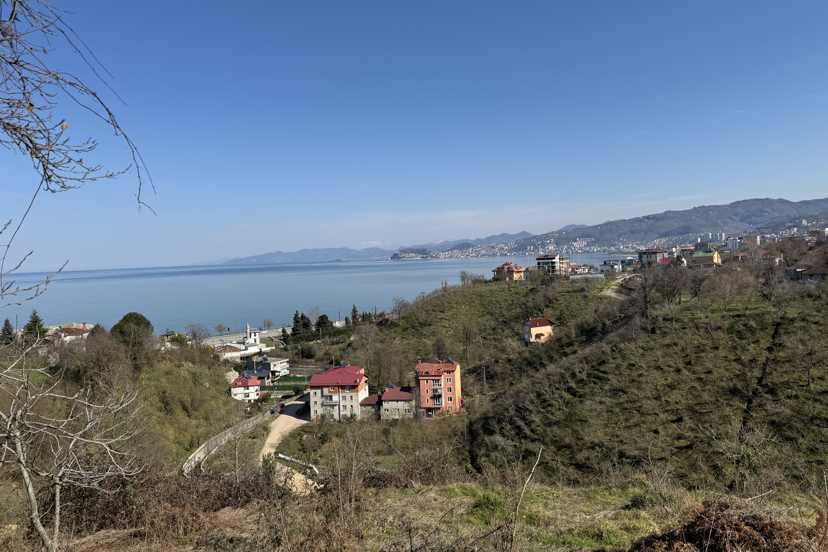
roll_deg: +2.1
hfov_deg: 71.5
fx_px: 575
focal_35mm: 25
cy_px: 262
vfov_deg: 51.3
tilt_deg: -0.8
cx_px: 414
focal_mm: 6.76
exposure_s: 1/5814
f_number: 1.78
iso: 80
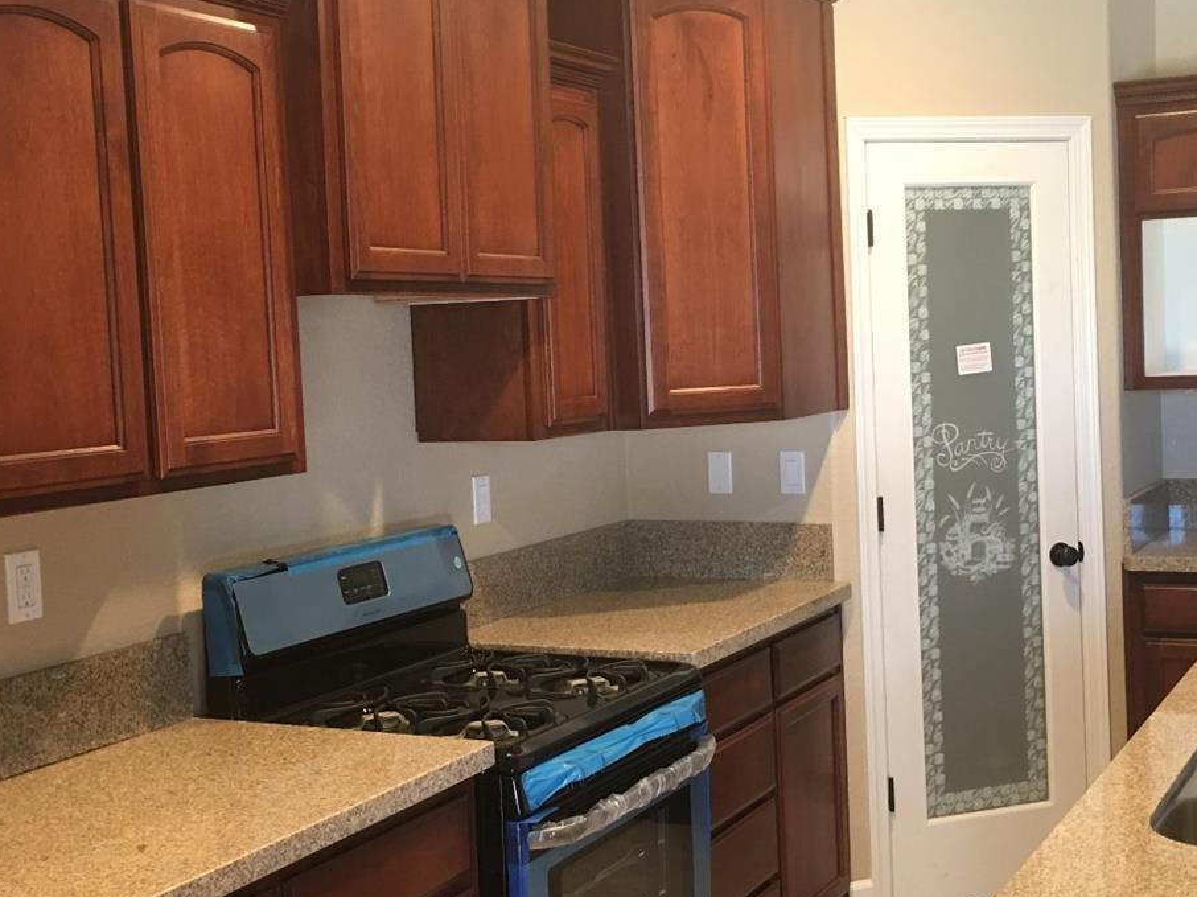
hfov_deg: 39.5
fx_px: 1659
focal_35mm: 48
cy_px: 461
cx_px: 699
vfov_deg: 30.3
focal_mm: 4.15
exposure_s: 1/15
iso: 50
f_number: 2.2
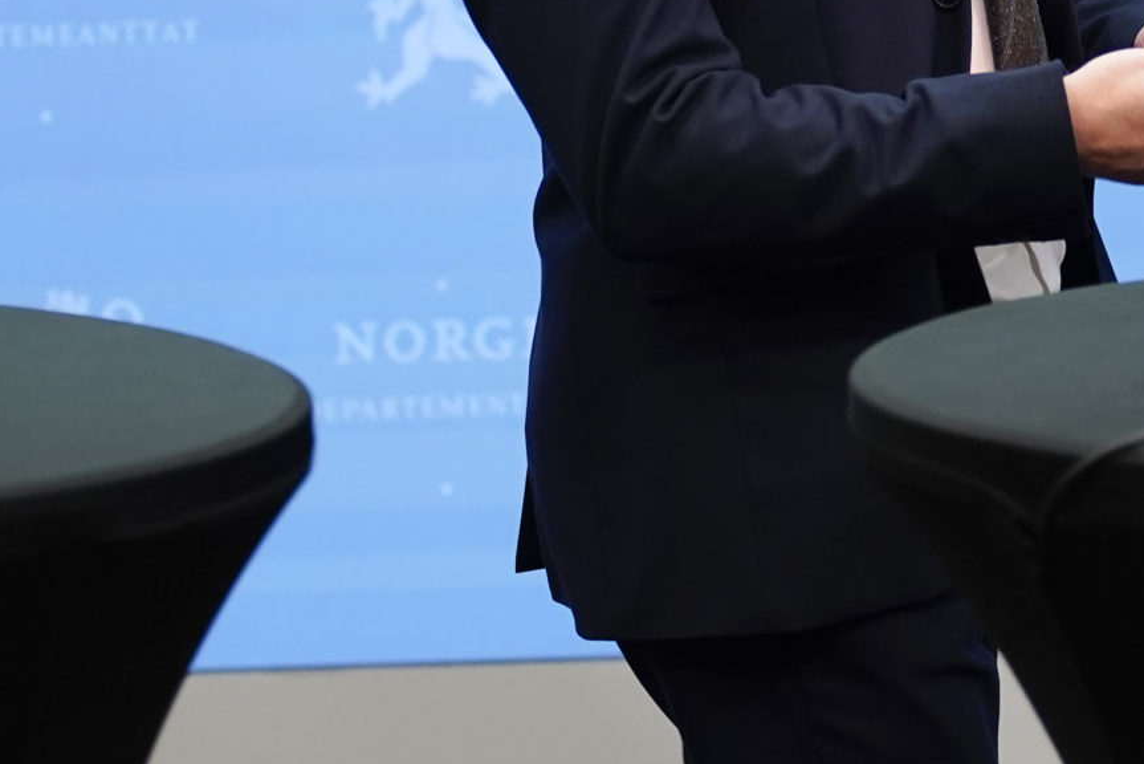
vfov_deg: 3.2
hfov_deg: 4.7
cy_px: 128
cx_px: 675
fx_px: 13859
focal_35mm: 436
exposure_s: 1/250
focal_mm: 147
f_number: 2.8
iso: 1600
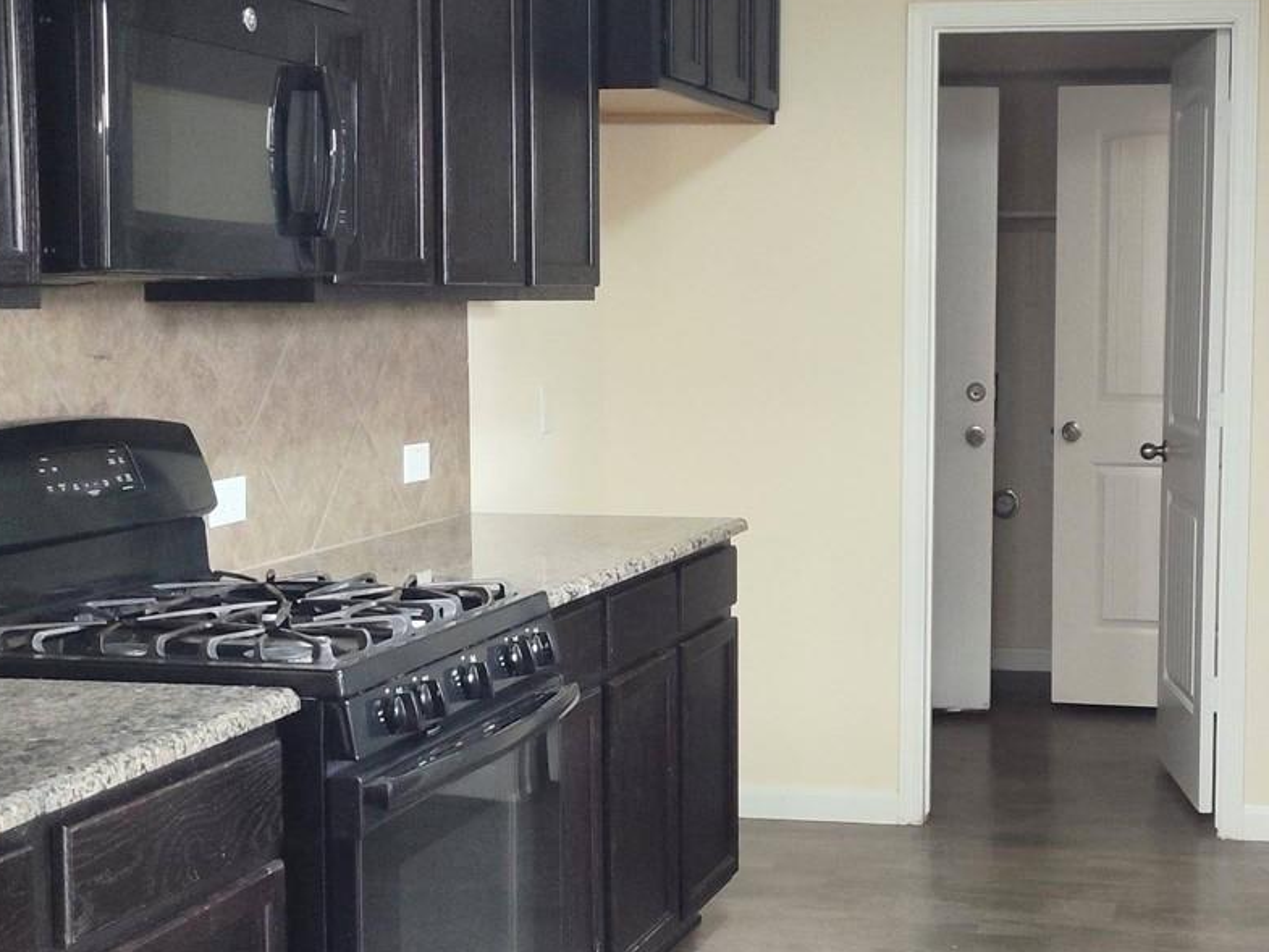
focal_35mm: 60
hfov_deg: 31.7
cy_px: 517
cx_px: 909
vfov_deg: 24.4
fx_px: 2200
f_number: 1.8
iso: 1025
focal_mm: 5.56
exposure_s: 1/120
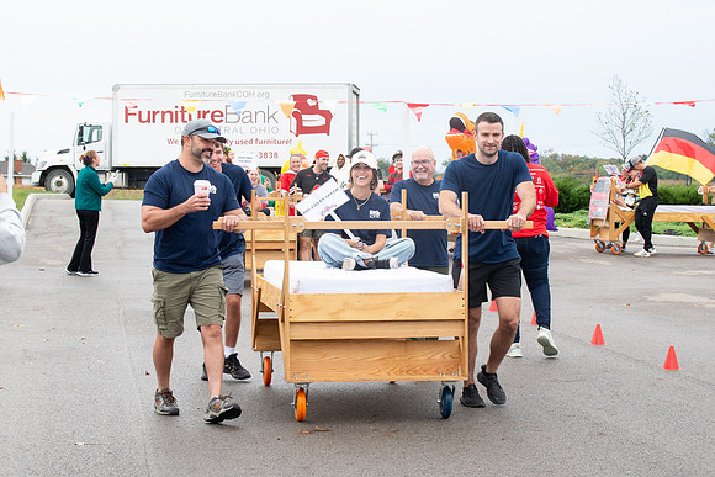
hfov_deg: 20.7
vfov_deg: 13.9
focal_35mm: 99
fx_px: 1957
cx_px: 371
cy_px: 256
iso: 640
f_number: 10
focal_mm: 80
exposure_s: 1/160
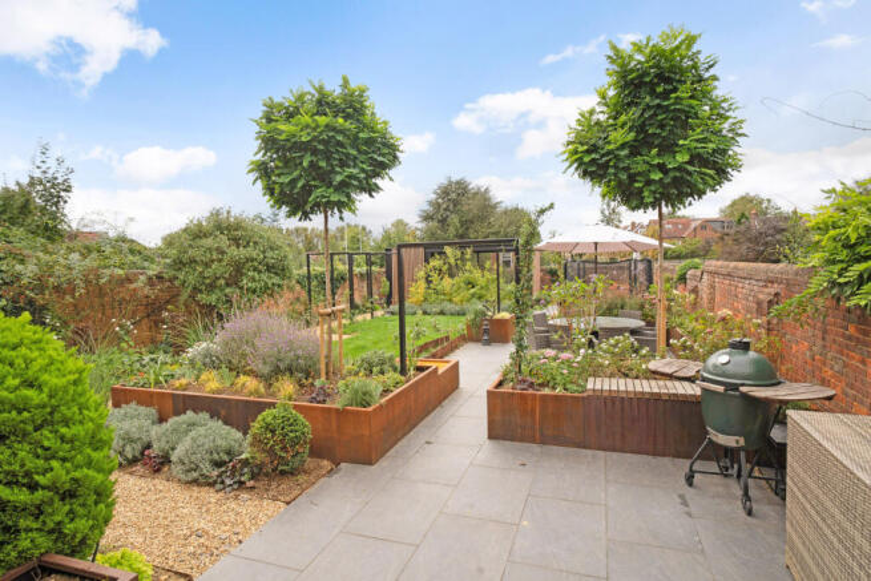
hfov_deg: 90.0
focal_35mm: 18
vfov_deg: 67.4
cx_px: 436
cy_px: 290
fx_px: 436
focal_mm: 18
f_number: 8
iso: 400
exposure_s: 1/400
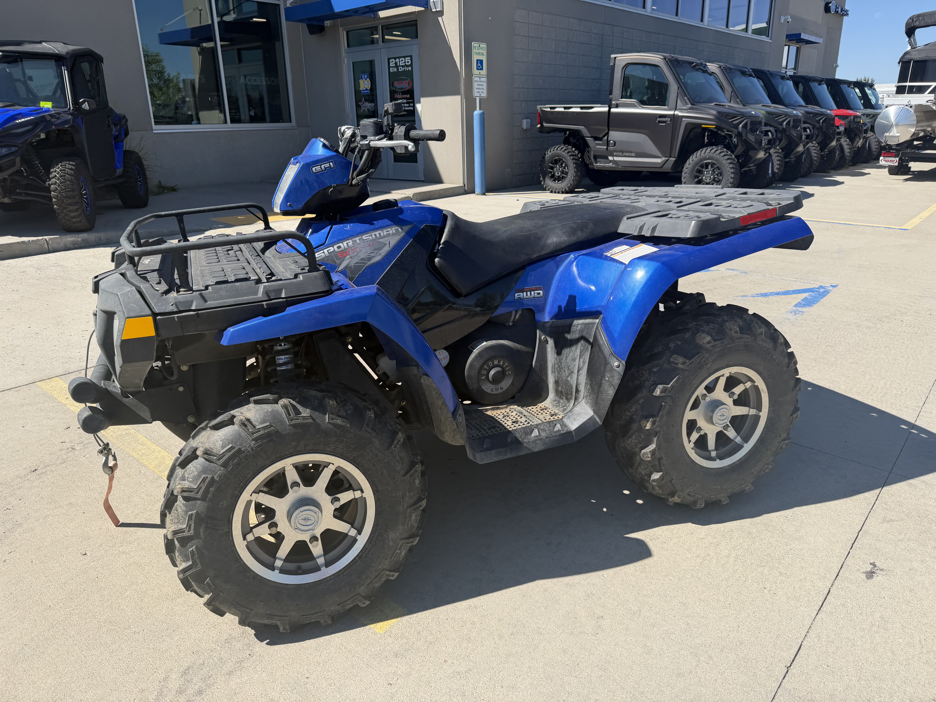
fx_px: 649
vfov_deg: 56.8
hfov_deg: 71.6
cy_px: 351
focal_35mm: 24
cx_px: 468
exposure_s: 1/3425
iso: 80
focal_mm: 6.76
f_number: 1.78
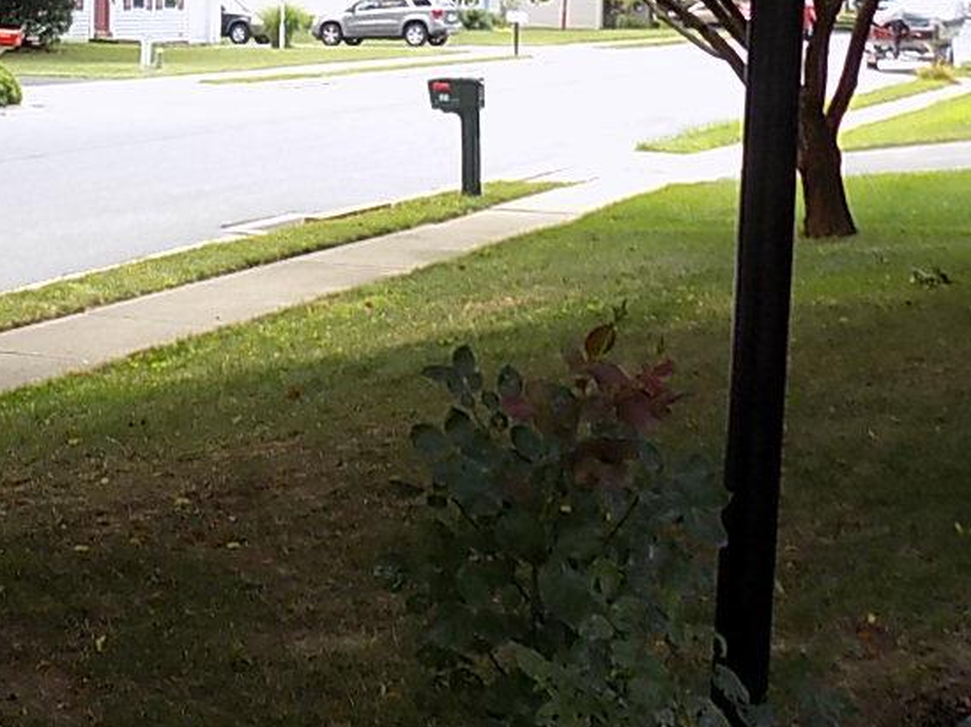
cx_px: 50
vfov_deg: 20.5
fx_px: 1962
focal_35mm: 70
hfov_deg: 26.6
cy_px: 51
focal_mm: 4.3
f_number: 3.1
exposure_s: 1/100
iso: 80
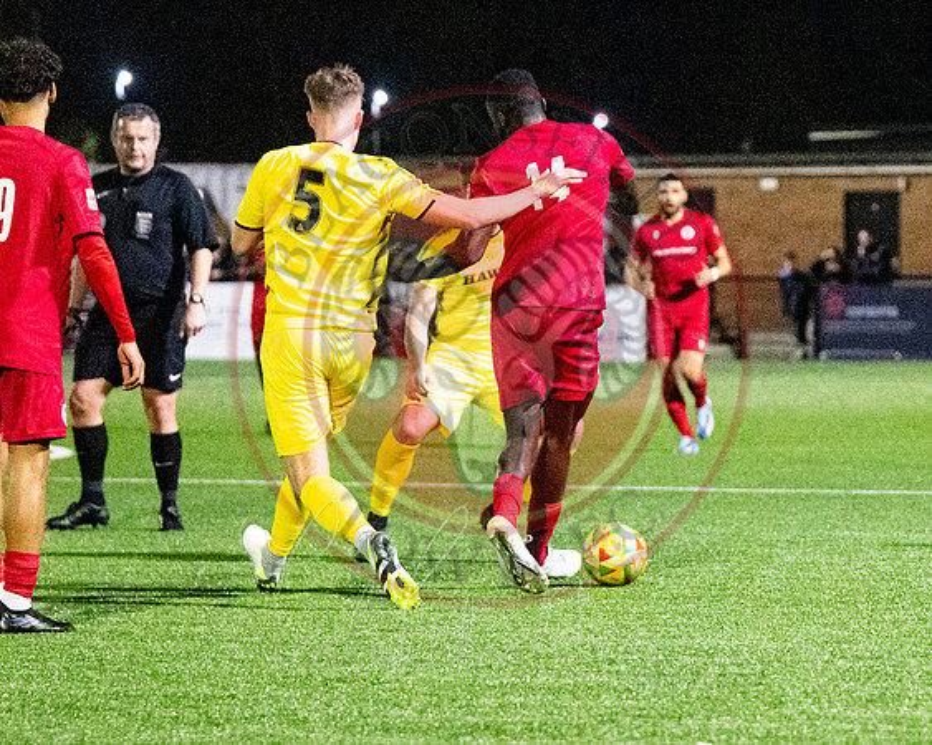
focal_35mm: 265
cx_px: 934
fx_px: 7308
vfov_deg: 5.8
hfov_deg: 7.3
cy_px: 476
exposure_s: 1/1000
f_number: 2.8
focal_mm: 94
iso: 8000
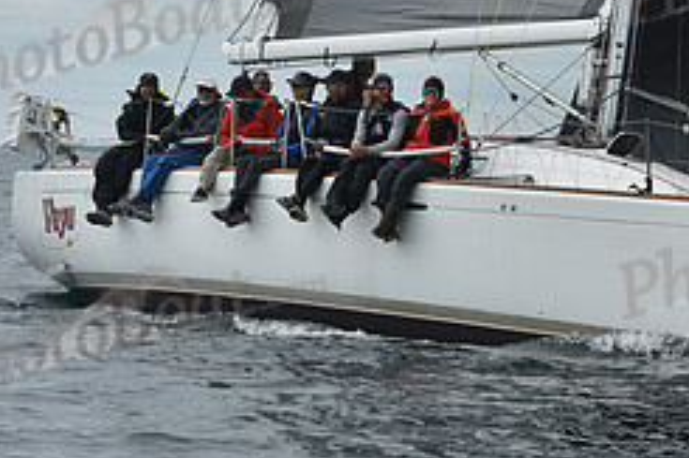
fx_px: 5527
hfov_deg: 7.1
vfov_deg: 4.7
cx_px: 475
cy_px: 139
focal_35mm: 289
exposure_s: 1/800
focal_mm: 122
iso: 250
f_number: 11
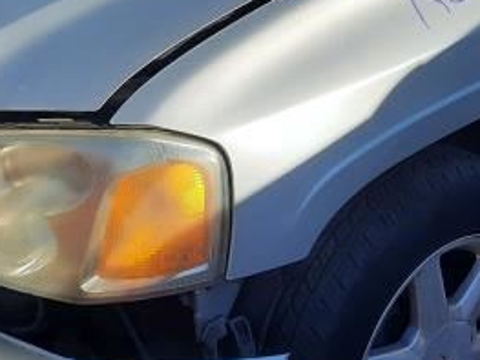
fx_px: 1053
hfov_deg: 25.5
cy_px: 57
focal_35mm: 76
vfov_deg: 19.1
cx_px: 339
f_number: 2
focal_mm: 4.6
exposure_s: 1/751
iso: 32
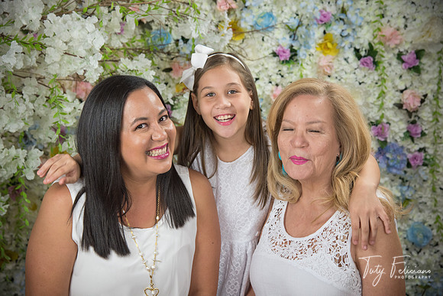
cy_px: 148
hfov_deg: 27.0
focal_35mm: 75
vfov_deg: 18.2
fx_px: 923
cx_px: 222
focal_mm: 75
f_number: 5
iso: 1250
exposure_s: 1/125
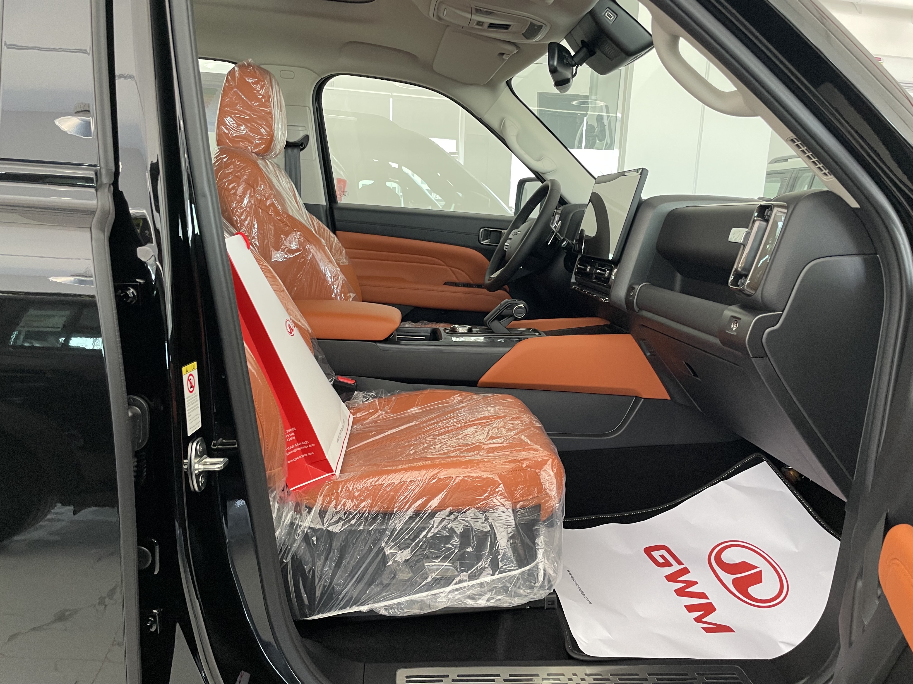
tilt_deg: -11.7
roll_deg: -2.0
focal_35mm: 26
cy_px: 342
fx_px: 686
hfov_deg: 67.3
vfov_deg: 53.1
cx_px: 456
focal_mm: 4.2
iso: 125
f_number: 1.6
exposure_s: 1/60
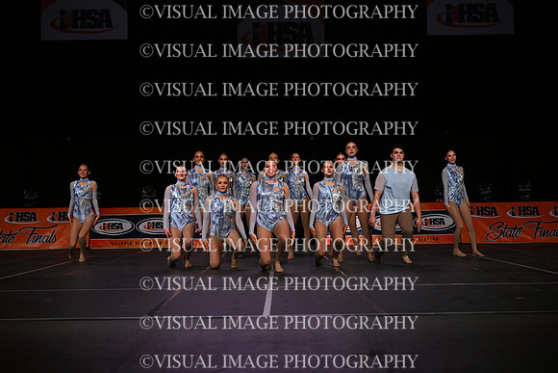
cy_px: 186
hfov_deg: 28.4
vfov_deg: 19.2
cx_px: 279
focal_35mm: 71
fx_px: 1101
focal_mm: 71
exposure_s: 1/1000
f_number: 4
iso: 6400
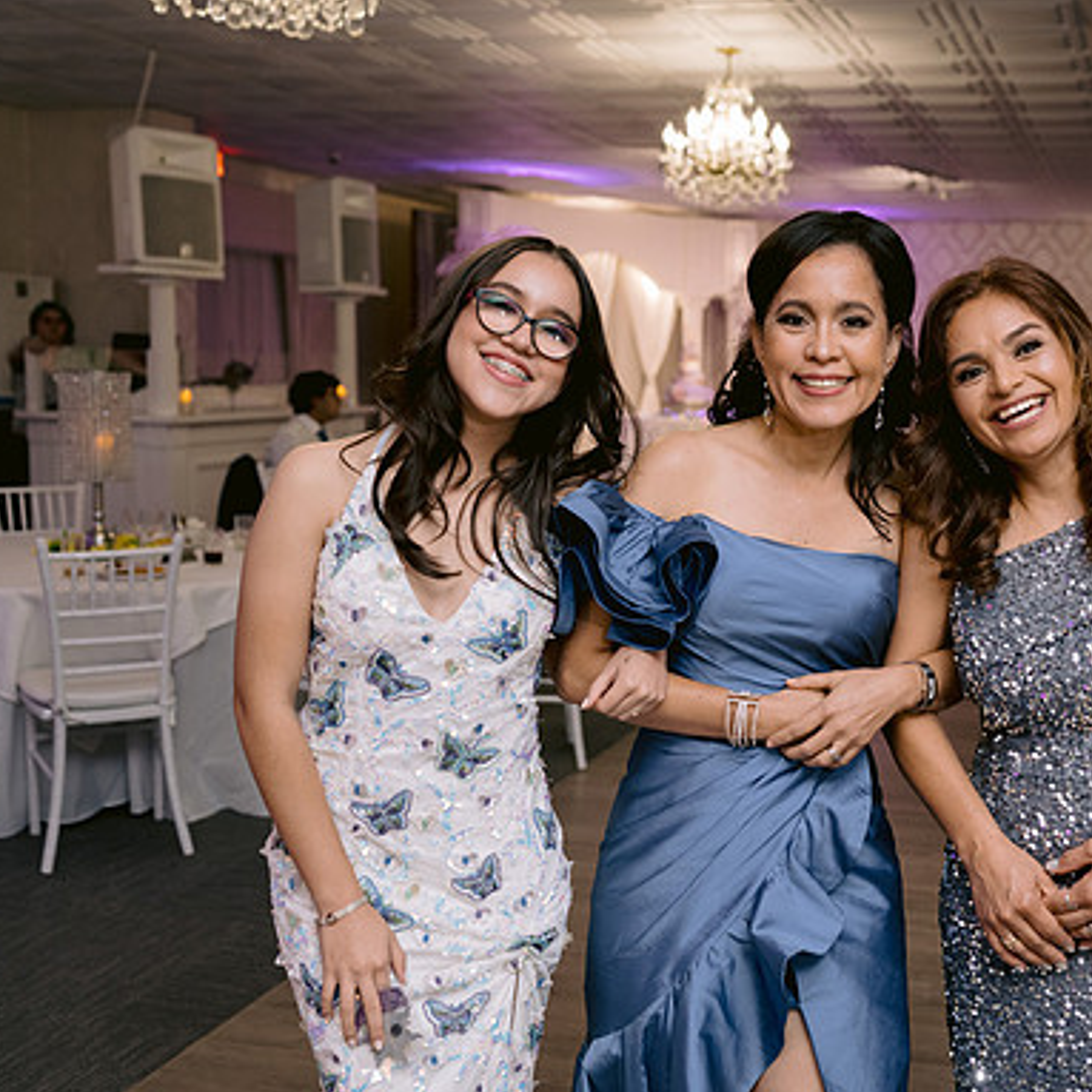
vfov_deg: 37.6
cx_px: 761
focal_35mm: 45
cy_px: 549
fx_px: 1606
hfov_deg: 37.0
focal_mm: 35
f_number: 3.2
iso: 800
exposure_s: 1/100
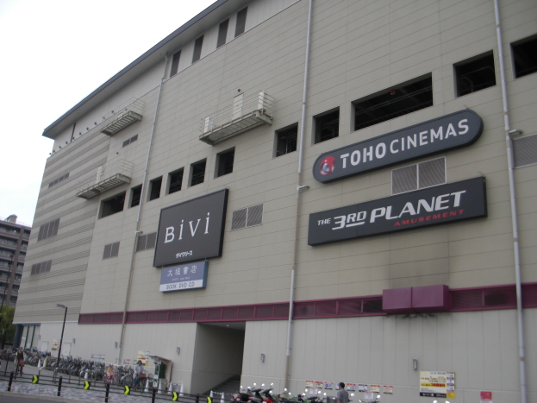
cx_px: 272
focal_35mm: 37
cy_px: 204
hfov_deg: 50.1
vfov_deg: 38.7
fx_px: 574
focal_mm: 6.3
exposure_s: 1/500
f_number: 2.8
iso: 50
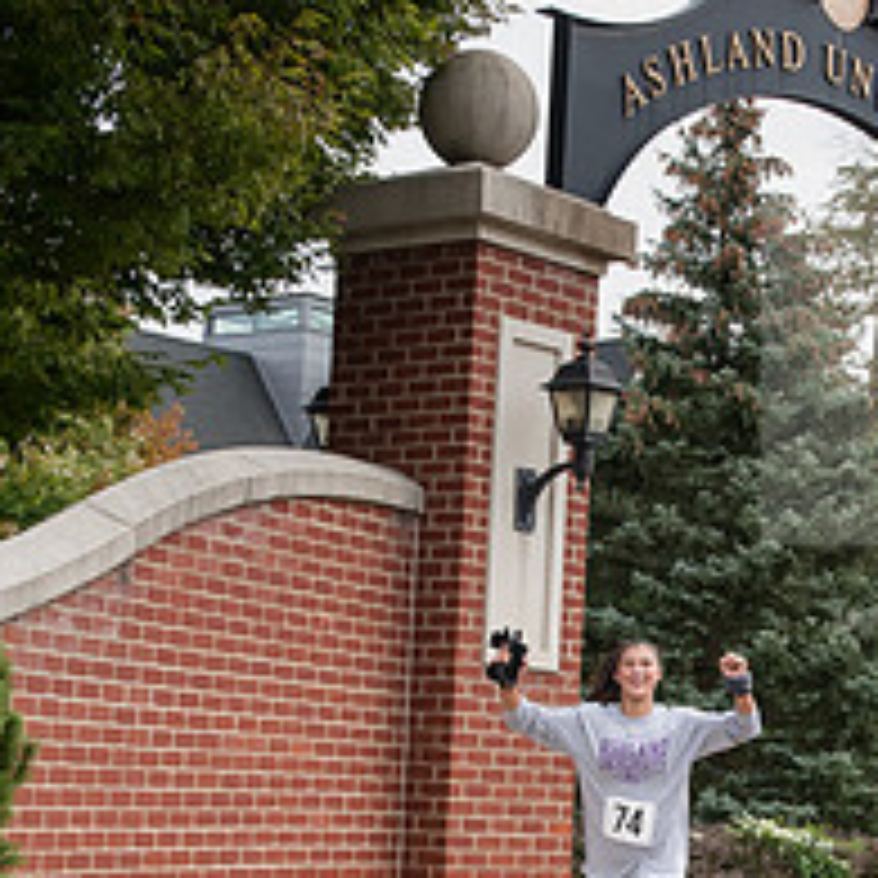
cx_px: 626
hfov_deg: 19.0
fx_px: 2611
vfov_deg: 18.9
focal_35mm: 91
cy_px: 714
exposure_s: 1/400
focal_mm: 36
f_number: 5.6
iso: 400
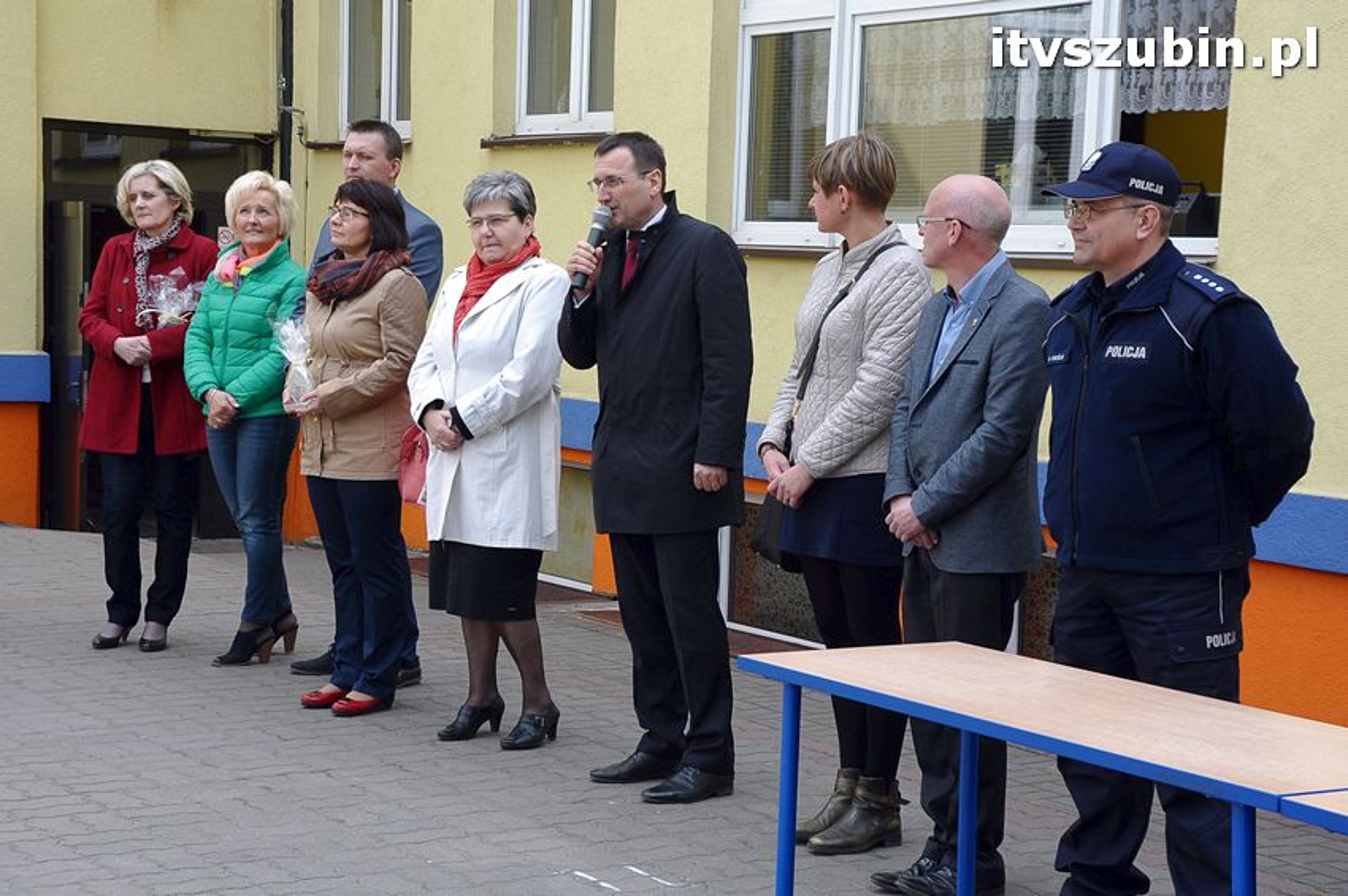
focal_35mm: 68
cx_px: 674
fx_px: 2525
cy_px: 448
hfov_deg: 29.9
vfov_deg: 20.1
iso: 500
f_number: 9
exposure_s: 1/320
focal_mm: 45
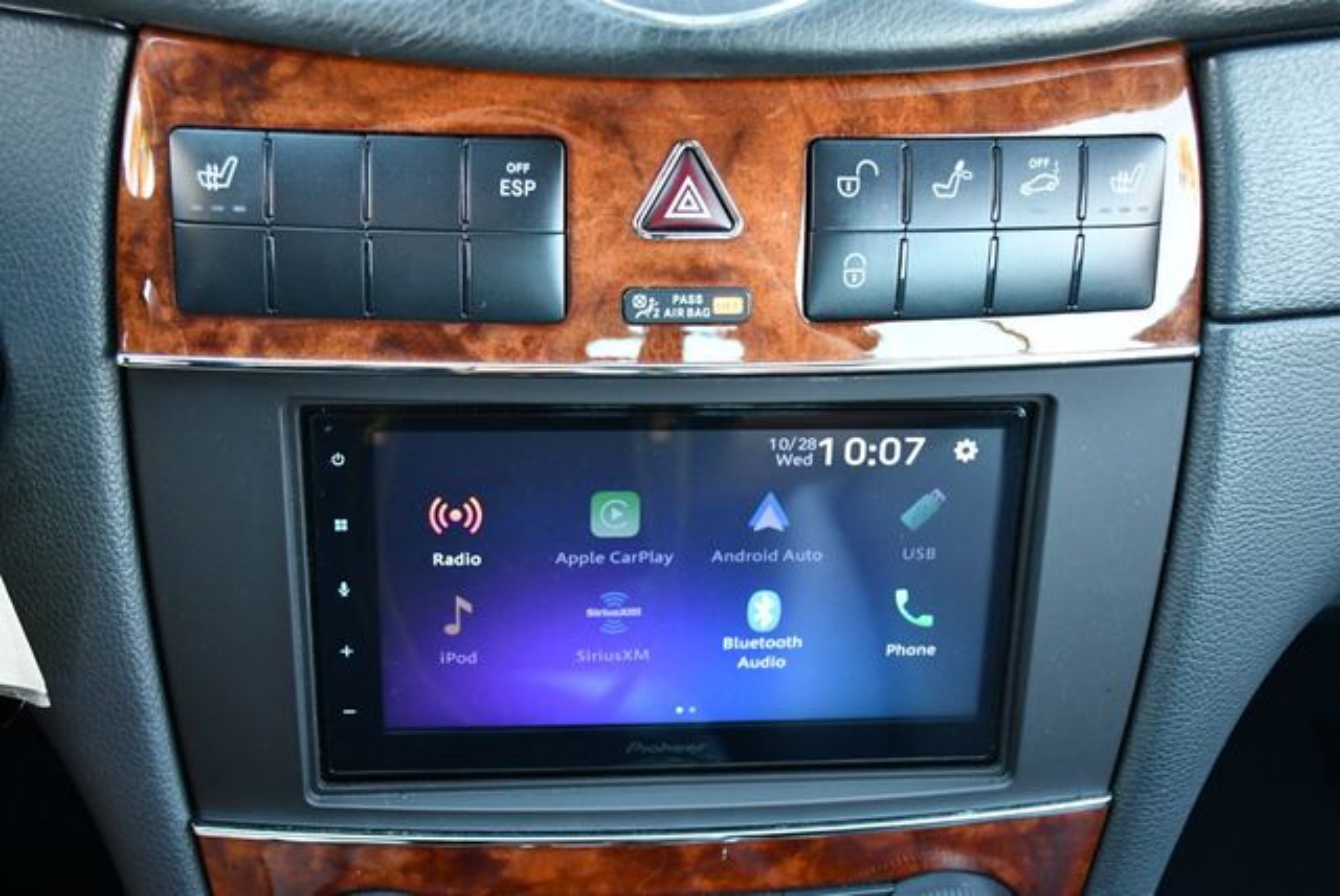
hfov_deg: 44.5
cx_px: 670
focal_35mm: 44
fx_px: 1639
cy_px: 448
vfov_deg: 30.6
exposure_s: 1/125
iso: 1400
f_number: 4
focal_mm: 22
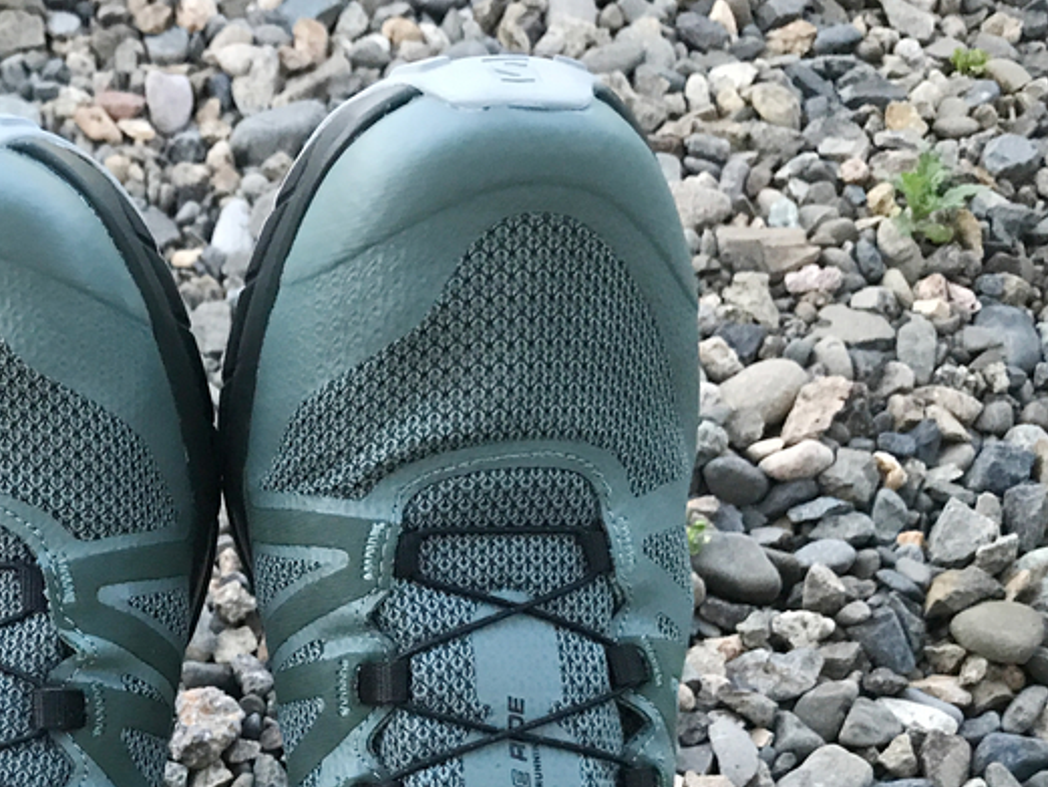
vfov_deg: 25.8
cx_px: 157
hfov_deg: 33.5
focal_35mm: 55
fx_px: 1666
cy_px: 694
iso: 80
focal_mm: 3.99
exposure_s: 1/15
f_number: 1.8
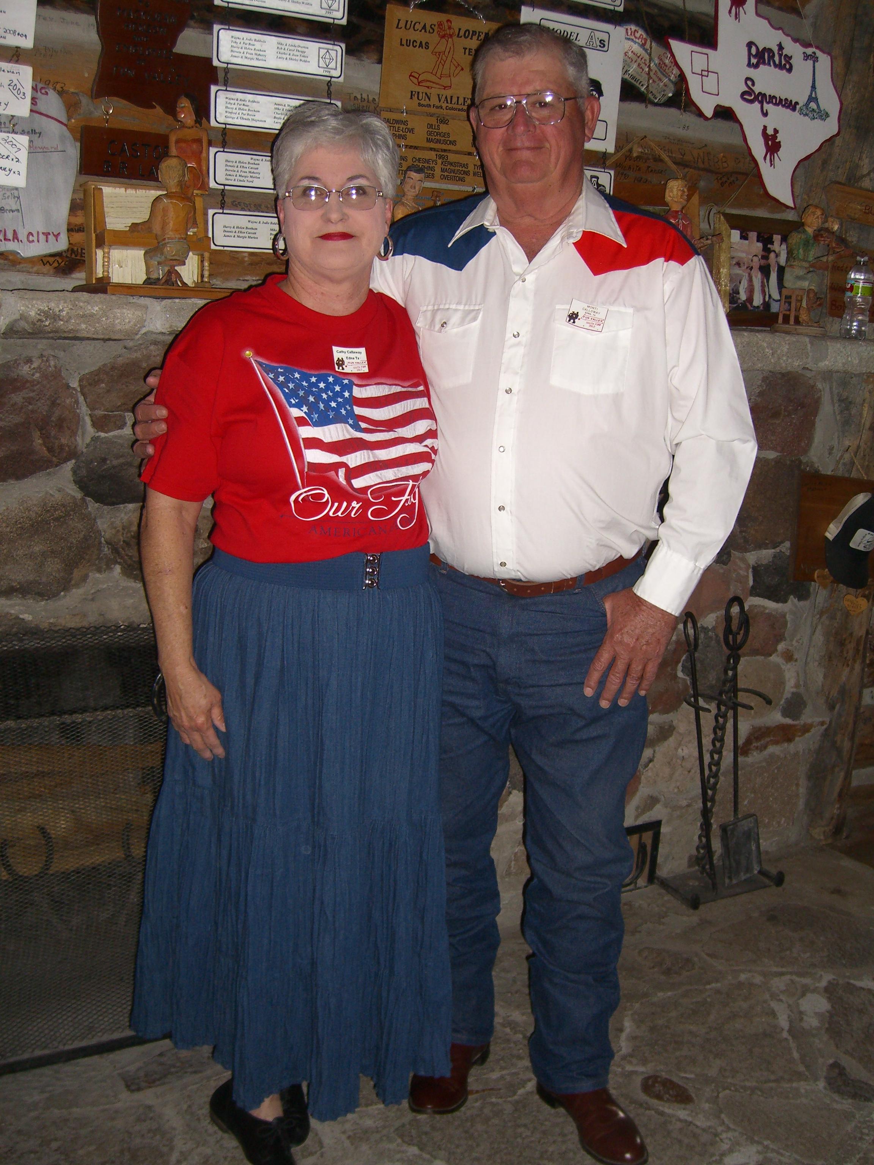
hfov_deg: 37.7
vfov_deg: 49.0
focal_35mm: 38
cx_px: 437
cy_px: 582
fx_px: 1279
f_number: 2.8
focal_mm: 7.9
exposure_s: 1/60
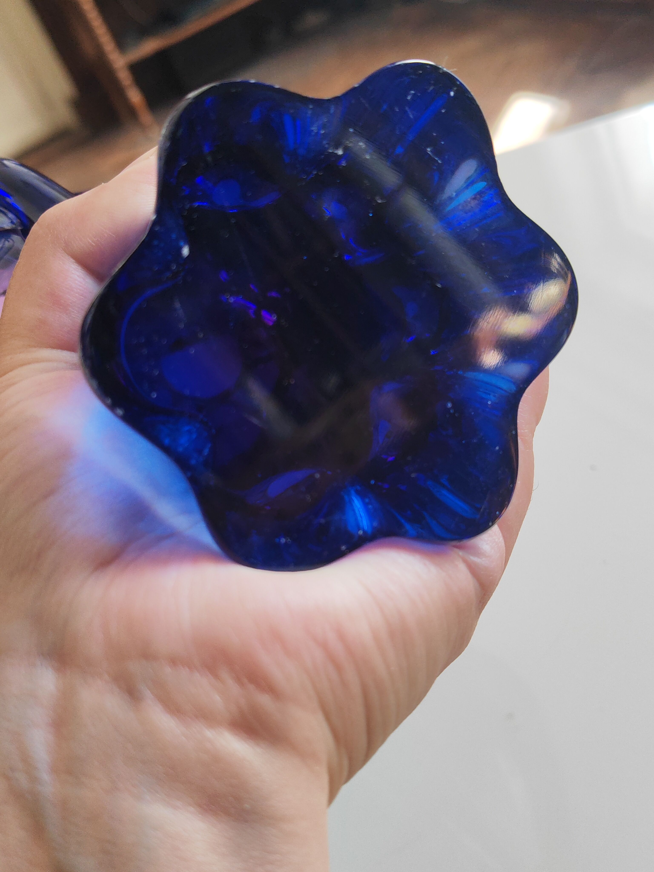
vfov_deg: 47.9
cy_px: 436
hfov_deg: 36.8
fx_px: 982
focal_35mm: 39
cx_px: 327
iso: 64
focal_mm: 5.53
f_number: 1.8
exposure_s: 1/100
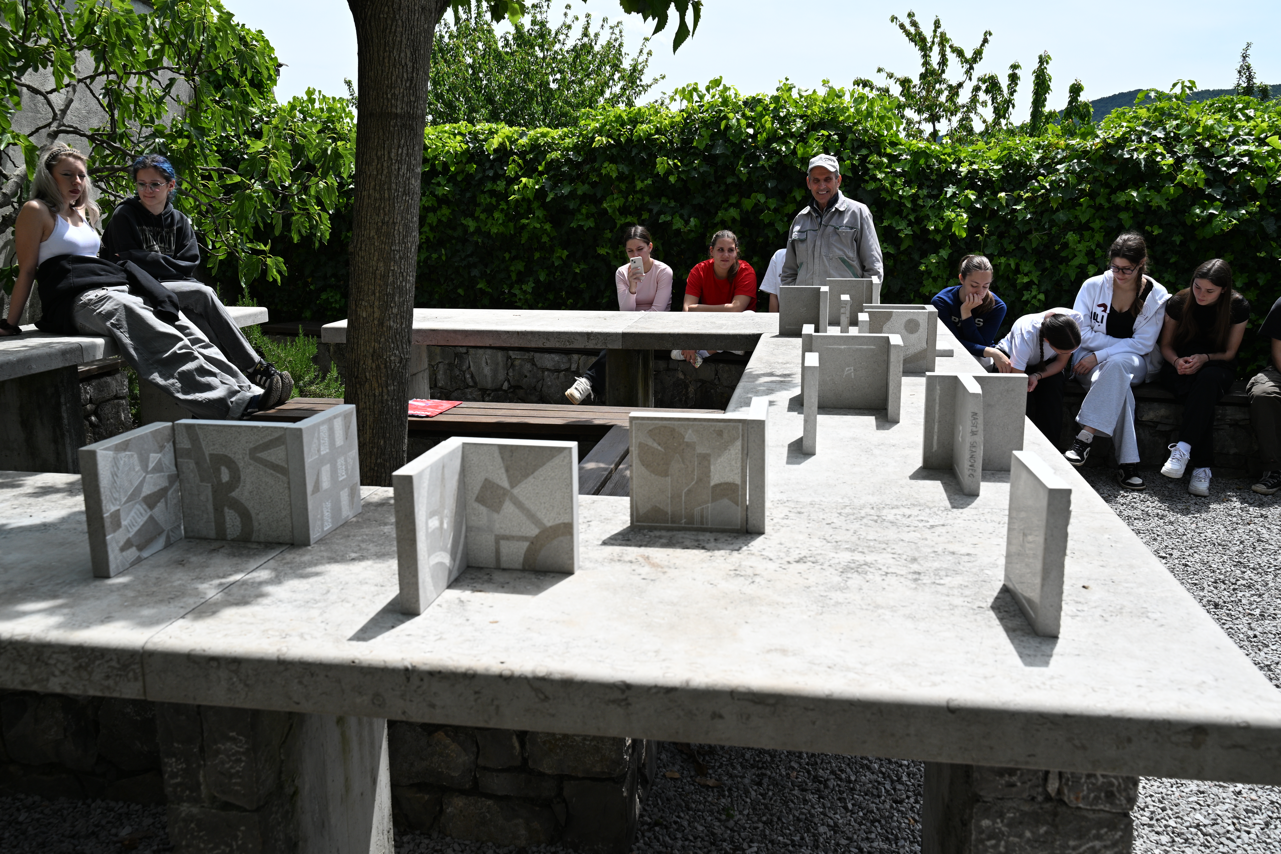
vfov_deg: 43.0
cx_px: 640
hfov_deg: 61.1
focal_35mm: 30
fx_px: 1085
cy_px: 427
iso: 220
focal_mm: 30.5
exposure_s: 1/500
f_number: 8
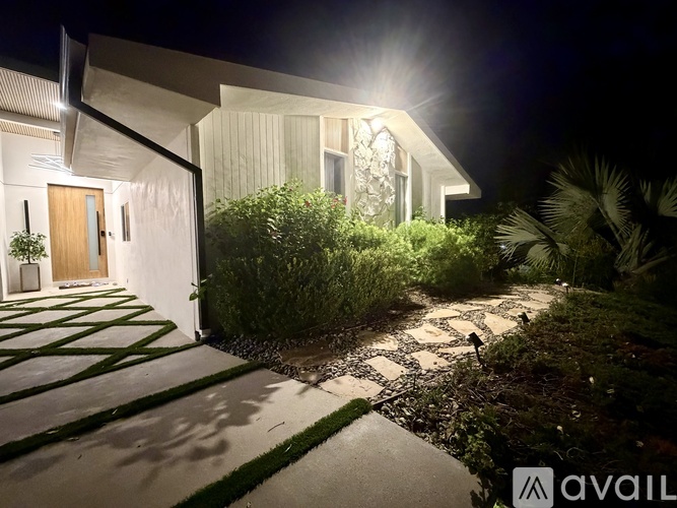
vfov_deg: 85.7
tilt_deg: -2.7
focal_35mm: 14
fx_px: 274
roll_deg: +0.7
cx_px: 338
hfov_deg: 102.1
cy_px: 254
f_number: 2.2
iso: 1250
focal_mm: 2.22
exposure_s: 1/40
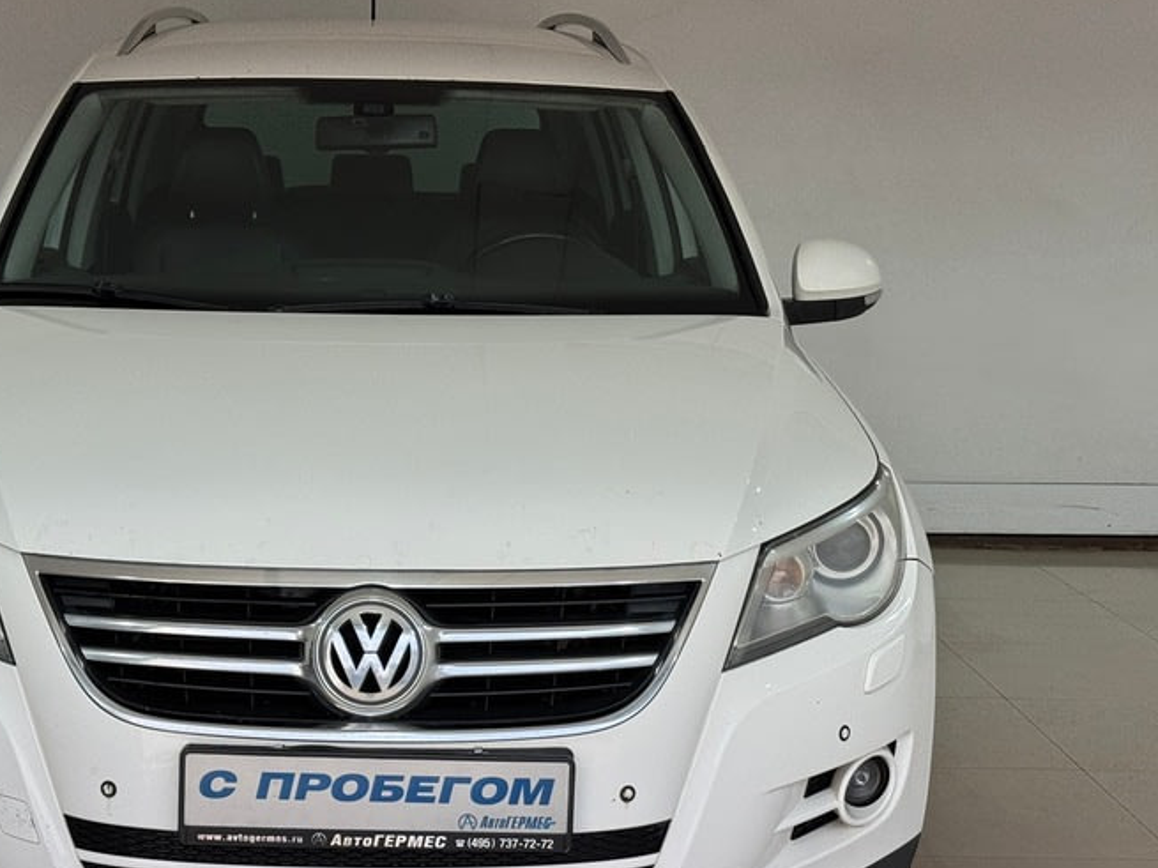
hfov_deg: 29.2
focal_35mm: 66
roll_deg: -1.7
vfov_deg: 22.2
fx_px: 2207
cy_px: 487
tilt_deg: -11.1
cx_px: 401
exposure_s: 1/1238
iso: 64
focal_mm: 6.76
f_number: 1.78
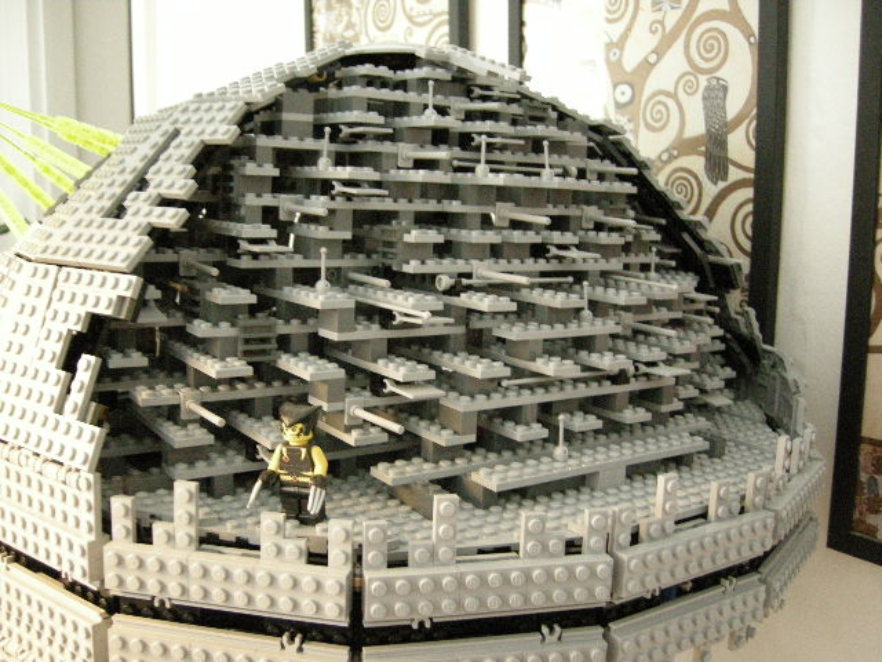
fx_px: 917
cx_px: 441
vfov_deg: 39.7
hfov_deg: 51.4
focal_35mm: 36
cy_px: 331
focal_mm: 7.5
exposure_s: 1/8
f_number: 2.7
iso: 642
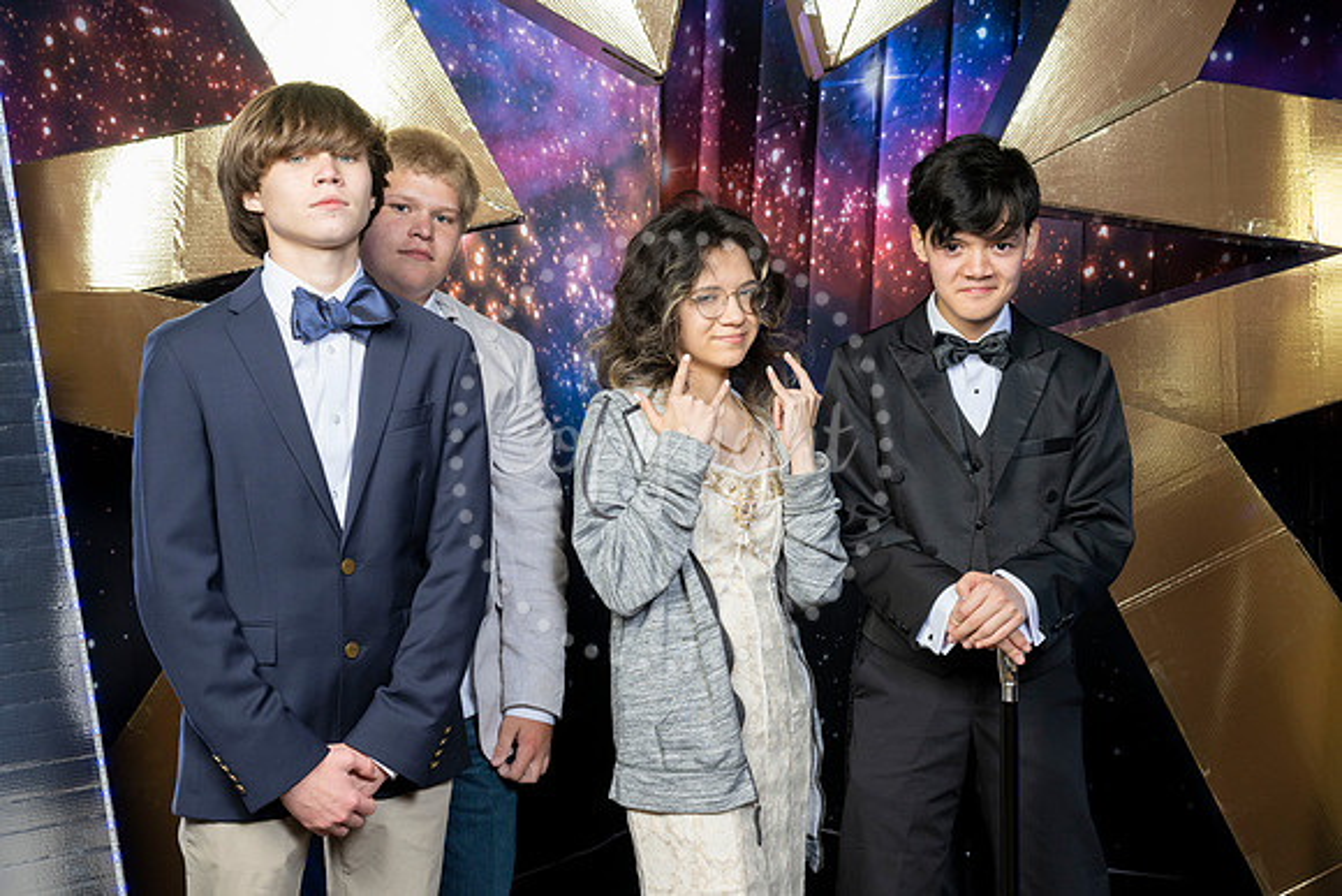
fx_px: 1790
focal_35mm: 48
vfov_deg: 28.1
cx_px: 671
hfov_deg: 41.1
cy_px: 448
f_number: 9
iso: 320
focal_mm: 48
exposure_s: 1/160
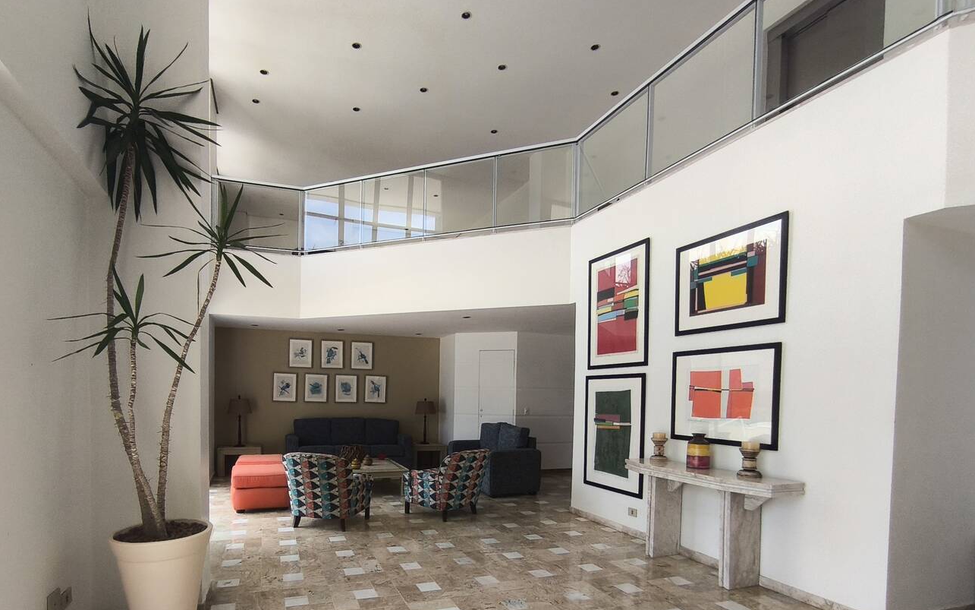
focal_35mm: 19
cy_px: 406
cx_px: 436
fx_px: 505
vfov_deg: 60.7
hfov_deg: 87.7
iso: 50
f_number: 2.2
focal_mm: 1.65
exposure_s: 1/187
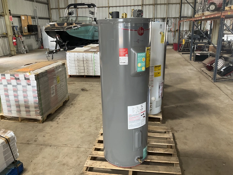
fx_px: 195
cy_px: 88
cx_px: 116
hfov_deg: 61.6
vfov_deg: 48.3
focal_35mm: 29
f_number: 1.8
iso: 80
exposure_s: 1/60
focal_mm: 3
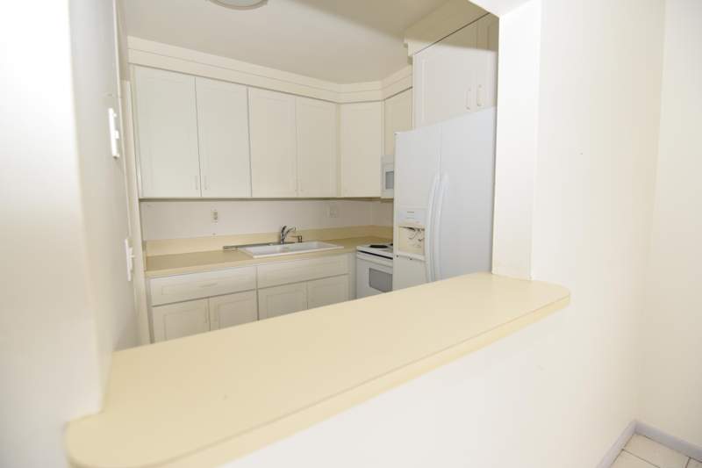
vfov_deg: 77.3
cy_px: 234
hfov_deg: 100.4
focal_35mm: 15
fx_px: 292
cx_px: 351
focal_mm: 15
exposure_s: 1/60
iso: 800
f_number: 3.2
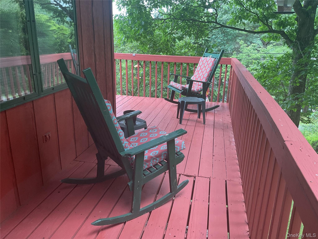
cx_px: 159
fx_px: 266
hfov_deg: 61.7
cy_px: 120
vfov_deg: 48.2
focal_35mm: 29
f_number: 1.8
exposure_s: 1/60
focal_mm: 3
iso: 40
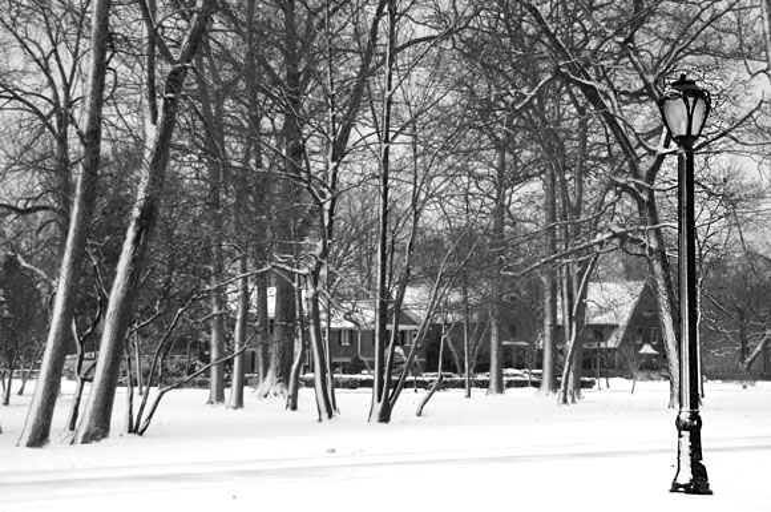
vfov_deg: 17.4
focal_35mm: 78
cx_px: 386
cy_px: 256
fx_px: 1668
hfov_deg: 26.0
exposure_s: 1/640
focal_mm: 52
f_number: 5.6
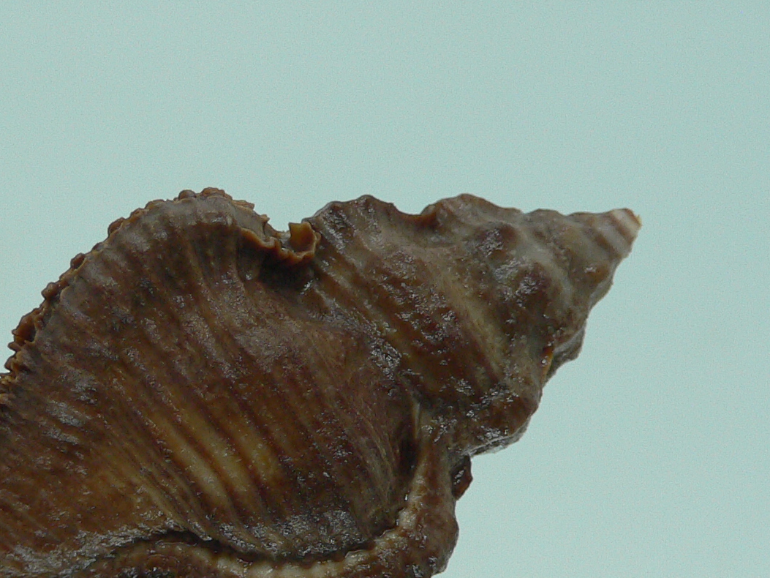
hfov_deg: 28.7
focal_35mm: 67
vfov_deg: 21.5
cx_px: 244
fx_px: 1491
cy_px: 499
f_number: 2.8
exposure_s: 1/60
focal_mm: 4.6
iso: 100
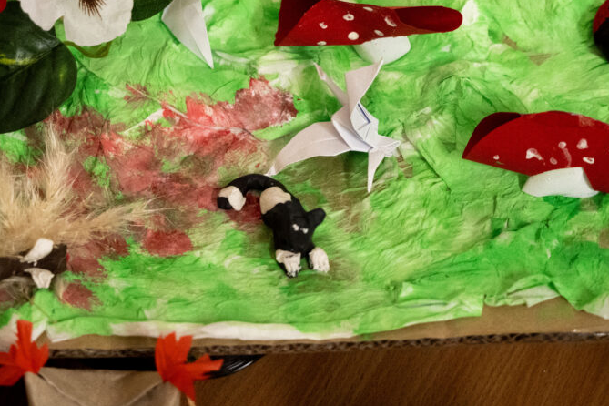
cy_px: 145
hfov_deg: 14.0
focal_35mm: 147
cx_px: 341
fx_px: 2487
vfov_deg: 9.3
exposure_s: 1/160
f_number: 5.6
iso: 10000
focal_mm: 96
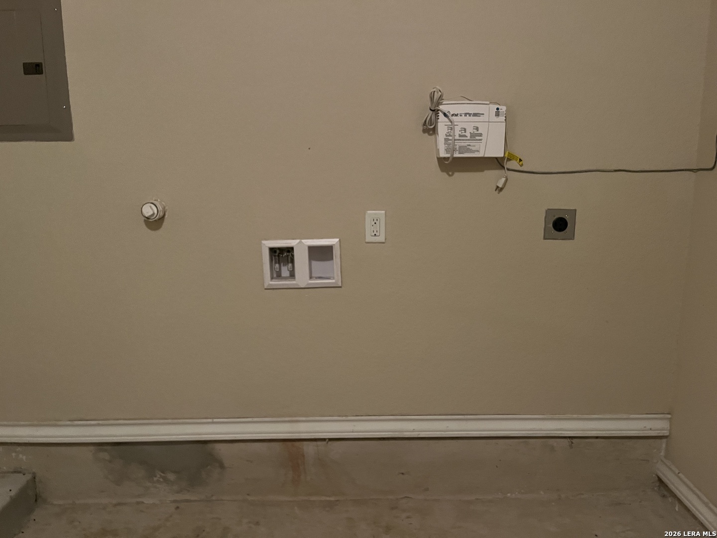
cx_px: 358
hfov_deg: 67.3
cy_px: 269
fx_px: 539
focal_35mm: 26
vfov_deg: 53.1
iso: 640
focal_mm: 5.1
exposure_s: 1/30
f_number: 1.6
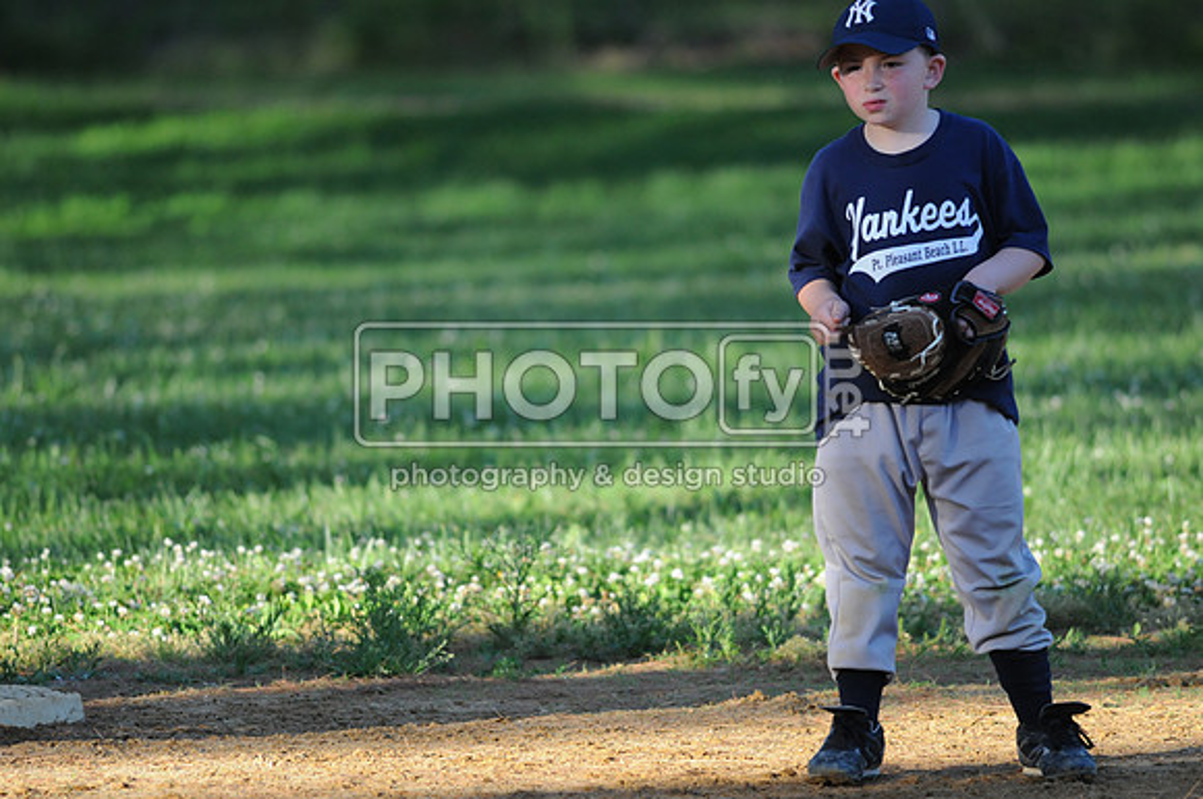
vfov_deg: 3.0
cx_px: 602
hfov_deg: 4.6
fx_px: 15016
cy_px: 400
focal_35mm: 450
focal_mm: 300
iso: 800
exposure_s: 1/1250
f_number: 4
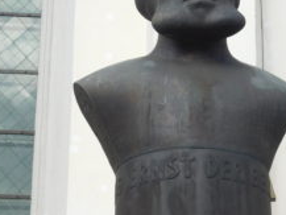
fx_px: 1066
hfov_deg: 15.2
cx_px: 192
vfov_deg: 11.5
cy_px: 97
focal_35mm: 129
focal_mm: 14.2
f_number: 4.4
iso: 125
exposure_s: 1/500
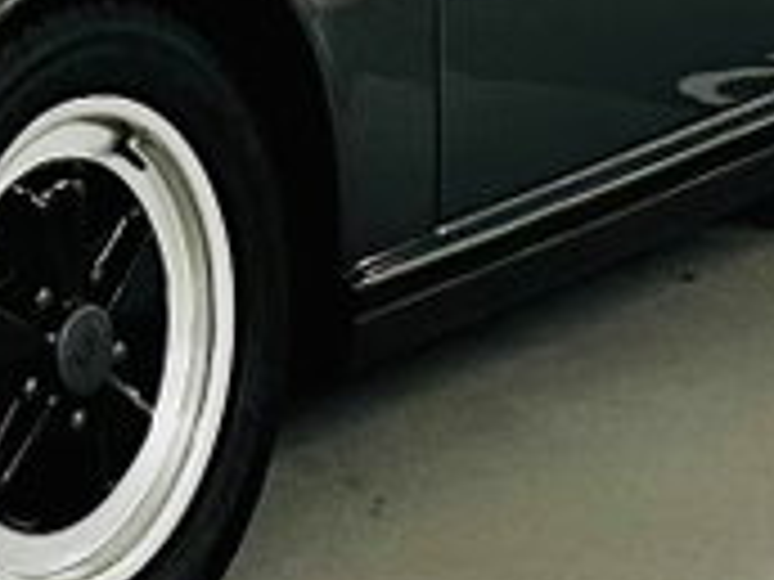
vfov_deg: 13.2
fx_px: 2392
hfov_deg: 17.8
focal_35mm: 107
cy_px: -252
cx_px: -63
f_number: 1.78
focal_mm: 6.86
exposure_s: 1/50
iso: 125
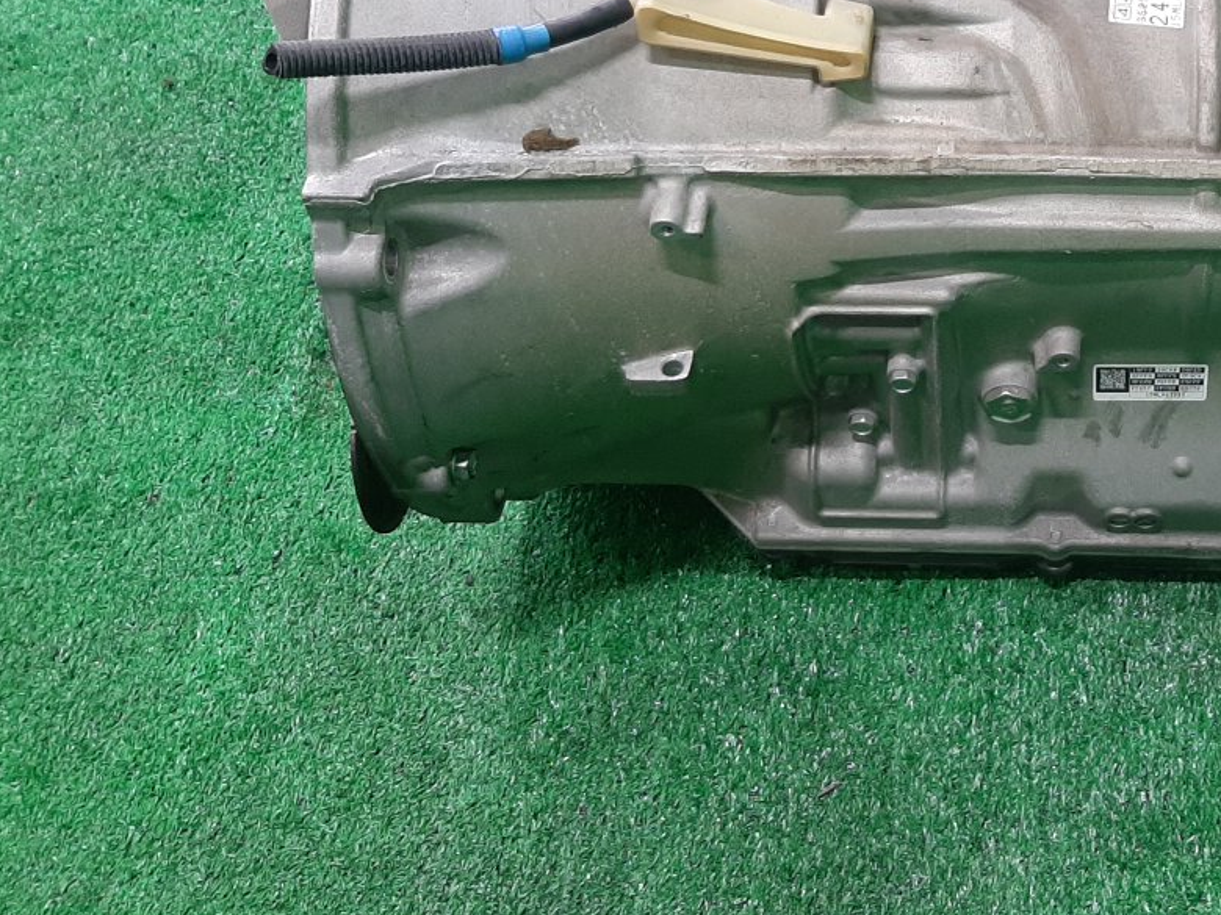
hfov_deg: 37.6
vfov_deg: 29.9
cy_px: 269
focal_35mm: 48
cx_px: 1049
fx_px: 1693
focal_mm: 3.93
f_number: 1.7
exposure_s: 1/50
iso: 113
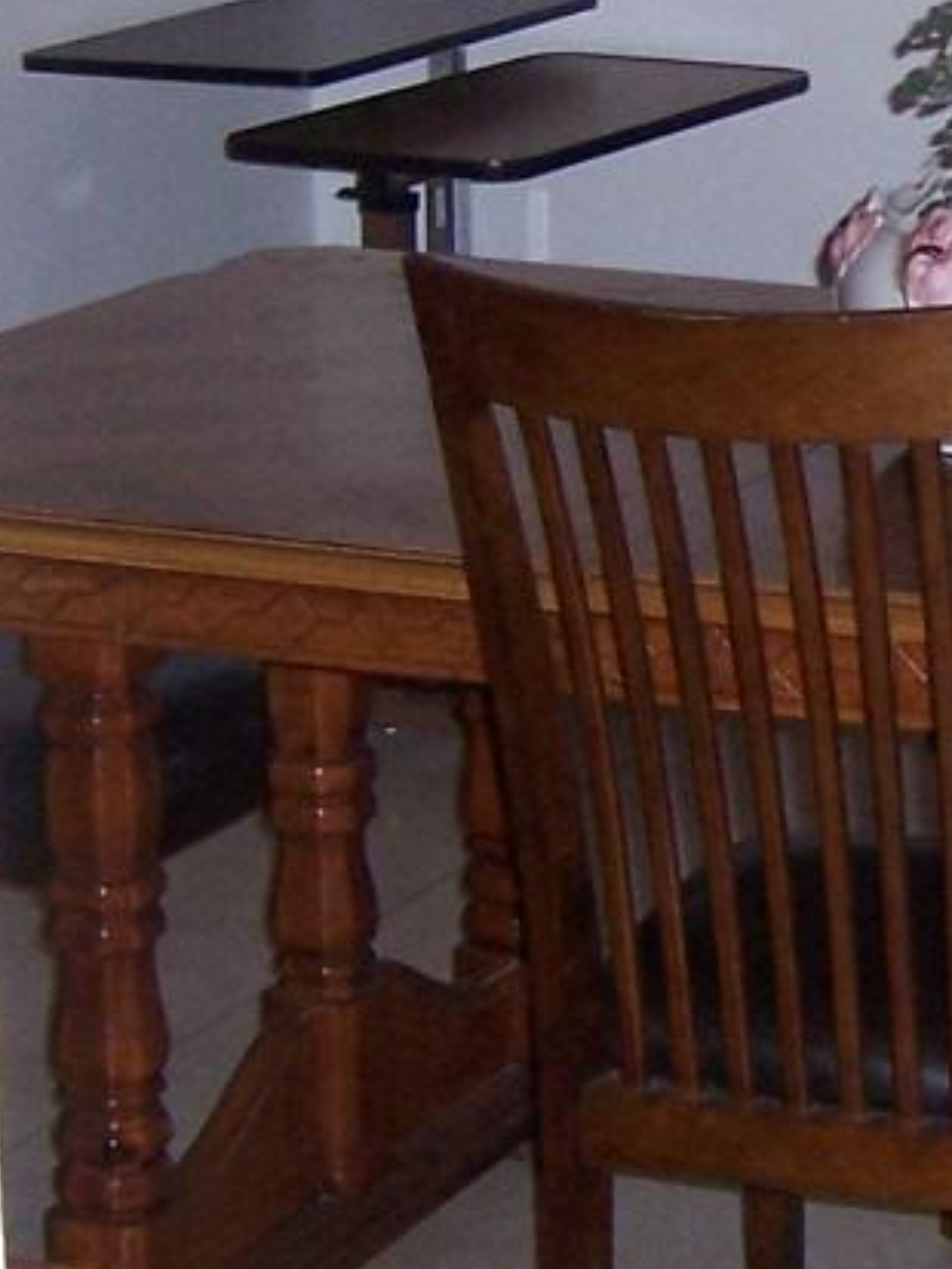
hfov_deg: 11.5
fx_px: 4545
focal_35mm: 124
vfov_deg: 15.8
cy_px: 344
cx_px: 1354
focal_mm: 5.5
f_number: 2.8
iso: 140
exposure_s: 1/60
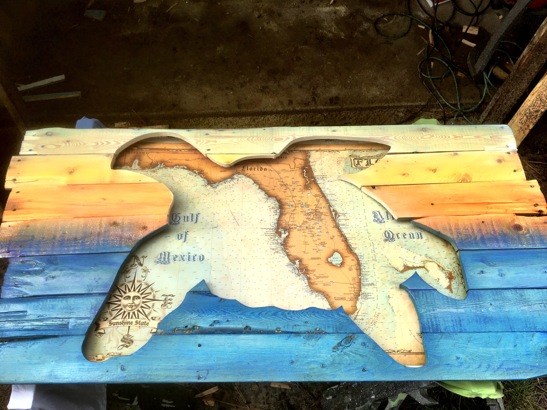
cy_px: 205
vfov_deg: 48.2
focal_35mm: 29
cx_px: 274
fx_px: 458
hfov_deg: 61.7
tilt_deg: -62.0
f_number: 2.2
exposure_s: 1/635
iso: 25
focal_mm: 4.15
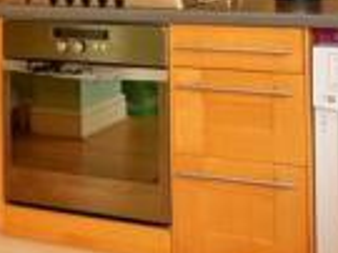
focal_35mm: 70
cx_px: 193
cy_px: -103
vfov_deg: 19.0
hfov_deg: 27.8
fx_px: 683
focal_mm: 10
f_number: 10
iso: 320
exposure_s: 1/6
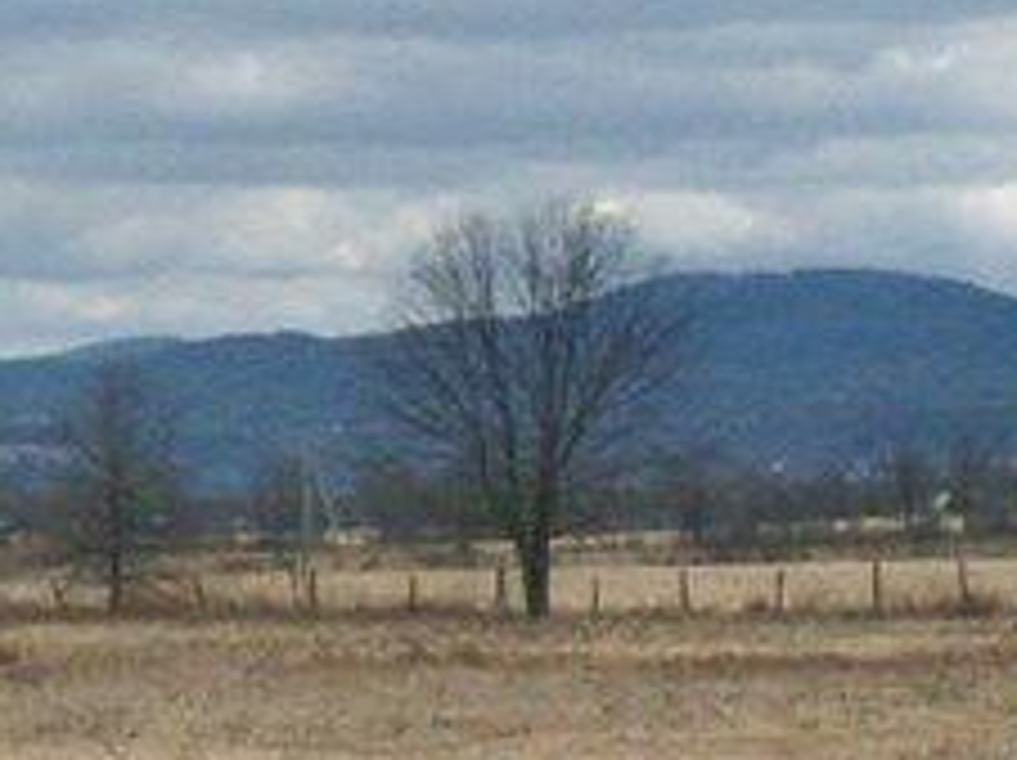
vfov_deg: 7.6
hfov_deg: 10.1
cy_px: 333
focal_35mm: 195
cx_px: 860
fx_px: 5723
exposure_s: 1/500
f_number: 8
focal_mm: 8.92
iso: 64
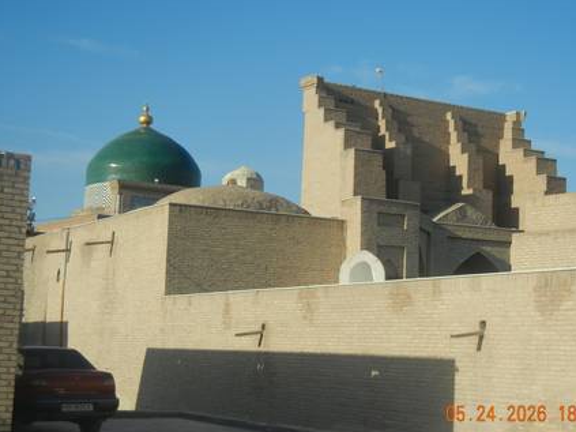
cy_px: 219
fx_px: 1115
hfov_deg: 29.0
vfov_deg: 21.9
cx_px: 320
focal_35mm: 67
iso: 160
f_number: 8
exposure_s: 1/385
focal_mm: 10.6
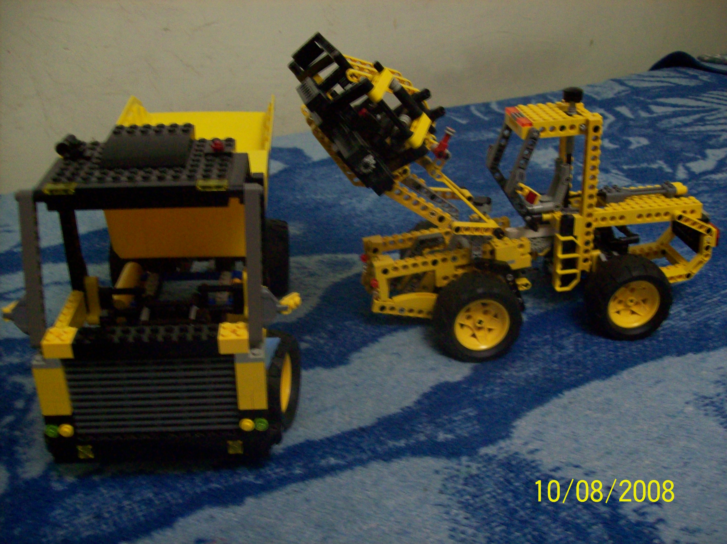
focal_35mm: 36
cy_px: 272
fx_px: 756
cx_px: 364
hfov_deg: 51.4
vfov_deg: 39.6
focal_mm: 6
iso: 200
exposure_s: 1/8
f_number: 2.7
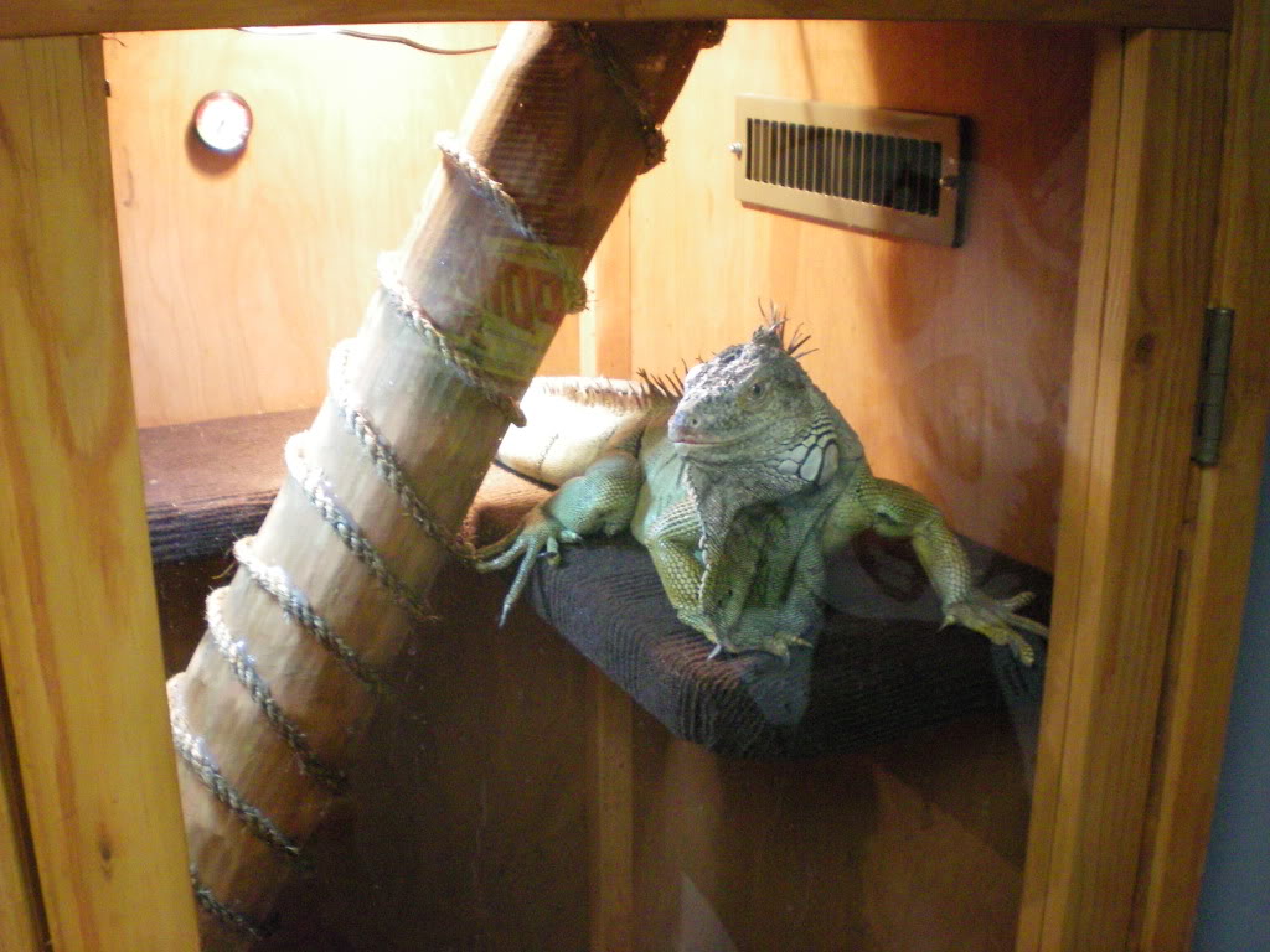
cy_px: 476
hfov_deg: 49.0
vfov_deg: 37.7
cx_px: 635
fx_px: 1394
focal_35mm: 38
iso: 400
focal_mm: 6.3
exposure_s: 1/30
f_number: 3.1
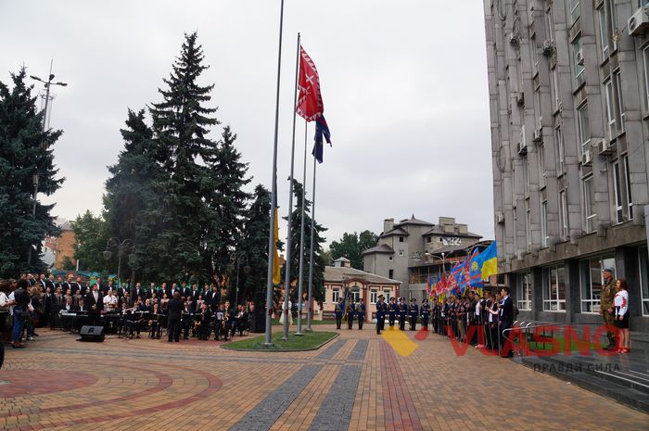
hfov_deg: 67.4
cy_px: 216
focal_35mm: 27
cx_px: 324
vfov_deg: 47.8
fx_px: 486
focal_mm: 18
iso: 100
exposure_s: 1/100
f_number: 9
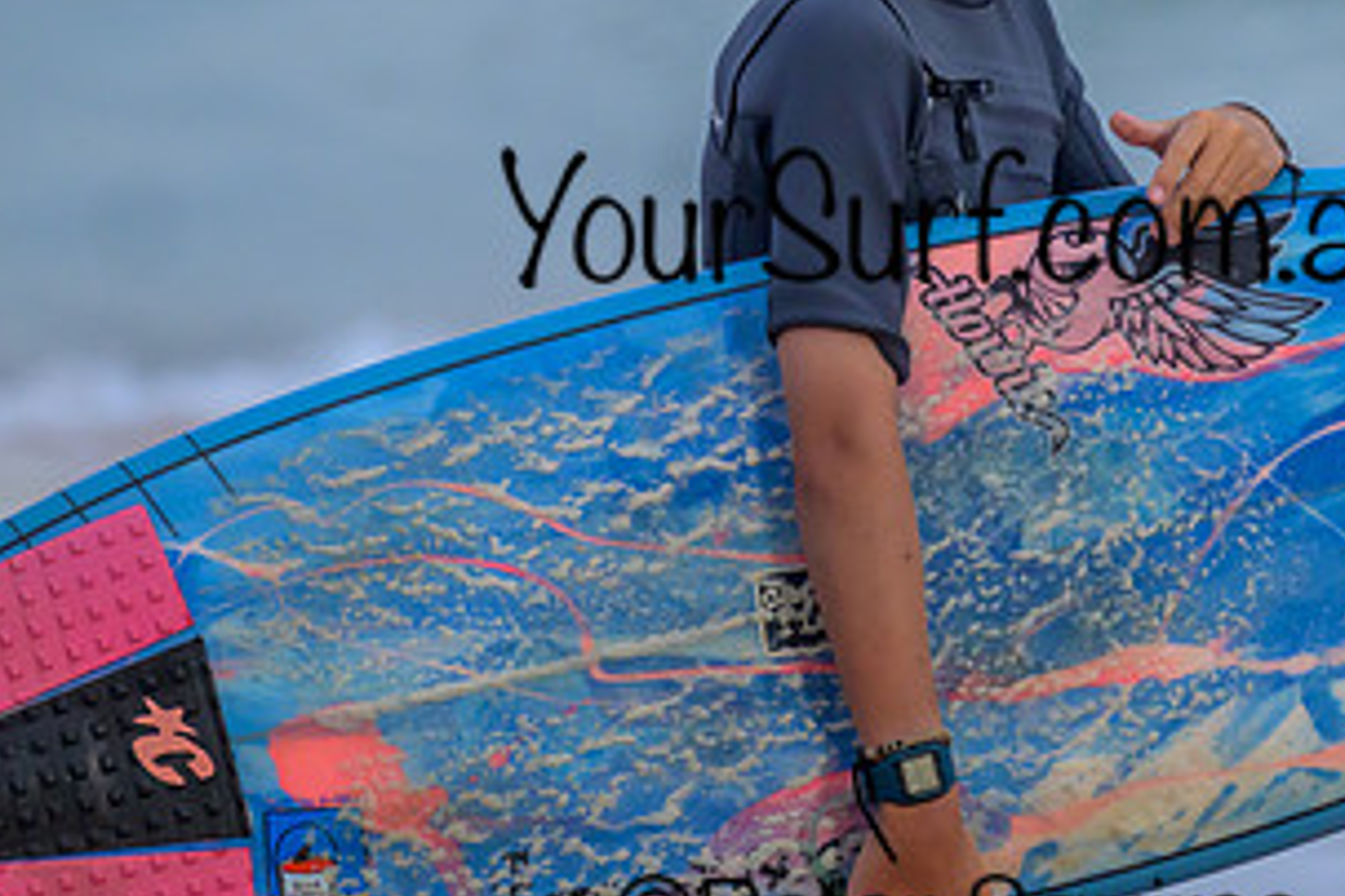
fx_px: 80432
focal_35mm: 2153
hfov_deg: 1.0
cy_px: 183
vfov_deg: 0.6
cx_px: 954
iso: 3200
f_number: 9
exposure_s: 1/2000
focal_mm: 1120
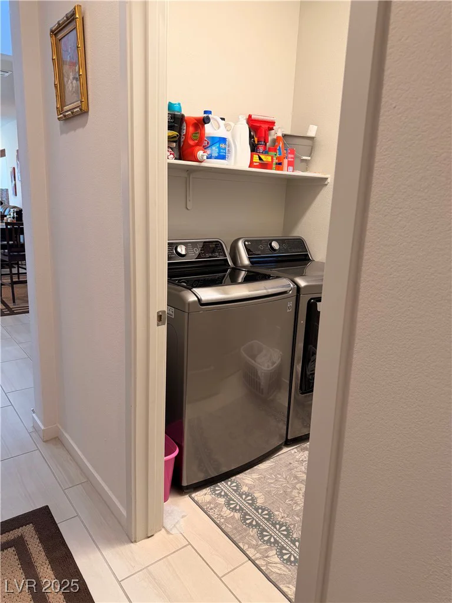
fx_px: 418
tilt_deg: -14.1
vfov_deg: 71.6
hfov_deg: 56.8
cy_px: 302
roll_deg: -2.7
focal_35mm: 24
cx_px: 226
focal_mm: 6.76
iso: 125
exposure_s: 1/60
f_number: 1.78
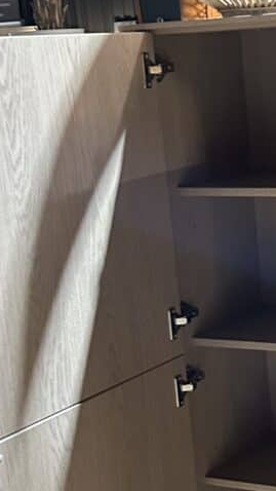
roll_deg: +4.0
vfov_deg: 24.3
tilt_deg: -13.4
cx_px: 343
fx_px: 1132
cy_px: 324
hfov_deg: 13.5
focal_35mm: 87
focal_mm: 5.7
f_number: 1.5
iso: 500
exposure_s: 1/33
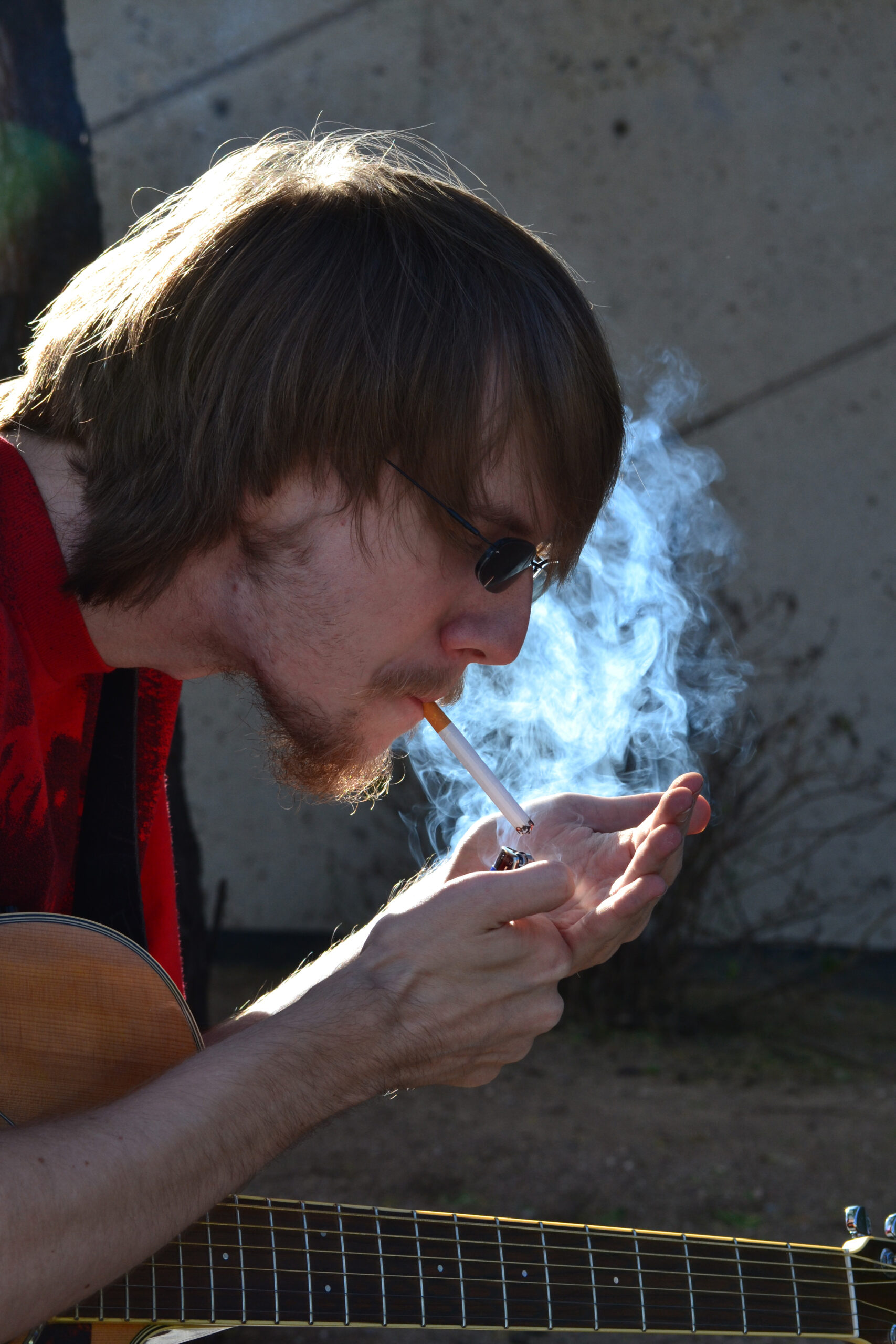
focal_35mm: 93
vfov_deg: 21.9
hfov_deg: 14.7
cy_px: 672
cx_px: 448
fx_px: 3471
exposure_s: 1/250
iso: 400
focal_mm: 62
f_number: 10
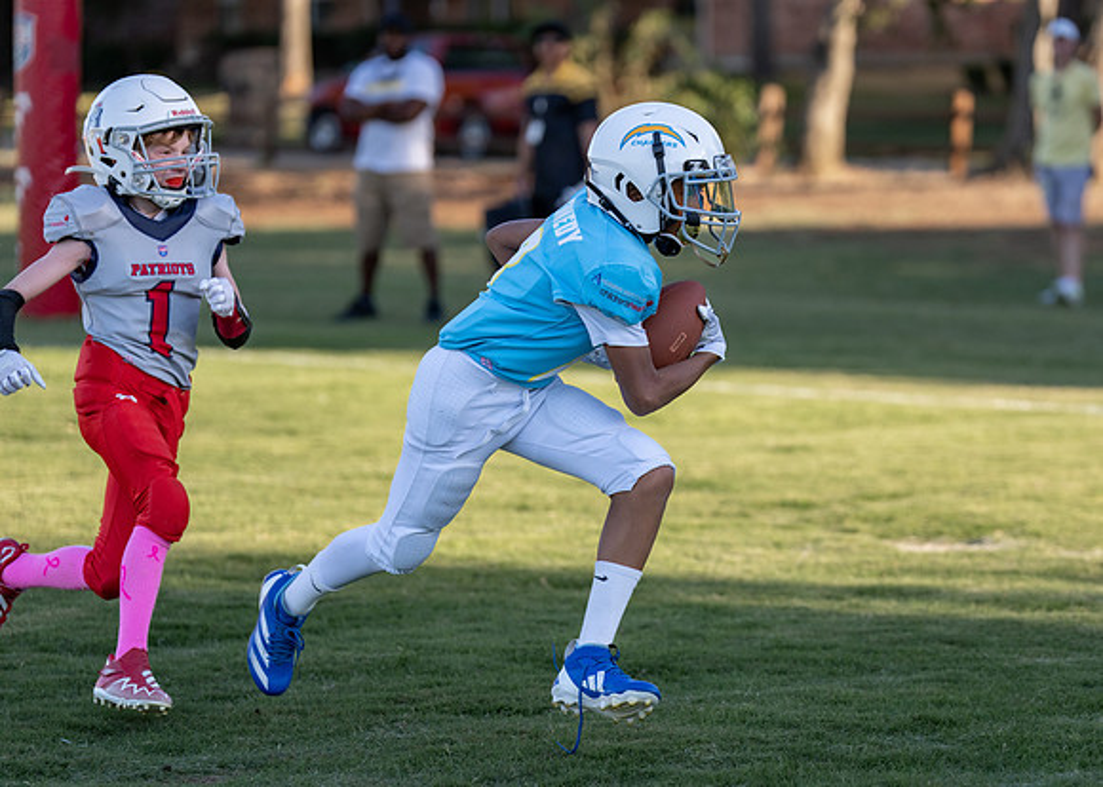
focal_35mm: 168
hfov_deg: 12.0
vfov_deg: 8.6
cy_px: 446
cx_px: 690
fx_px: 5246
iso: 200
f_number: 2.8
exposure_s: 1/1600
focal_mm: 135
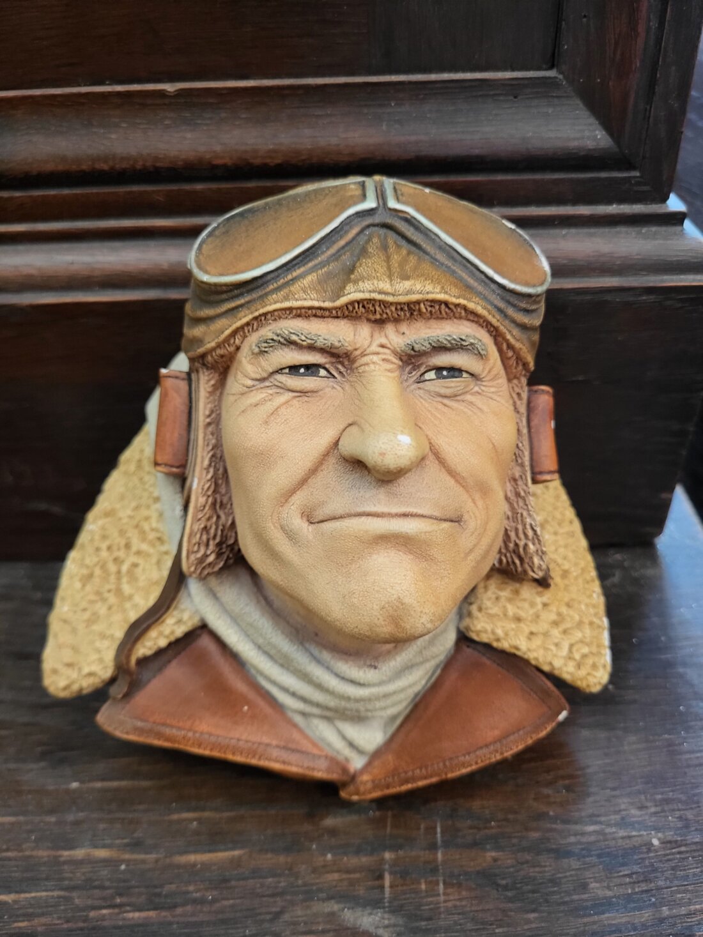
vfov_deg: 67.3
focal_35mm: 26
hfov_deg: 53.1
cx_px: 352
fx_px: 704
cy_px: 468
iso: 200
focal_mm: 5.4
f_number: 1.8
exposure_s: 1/50
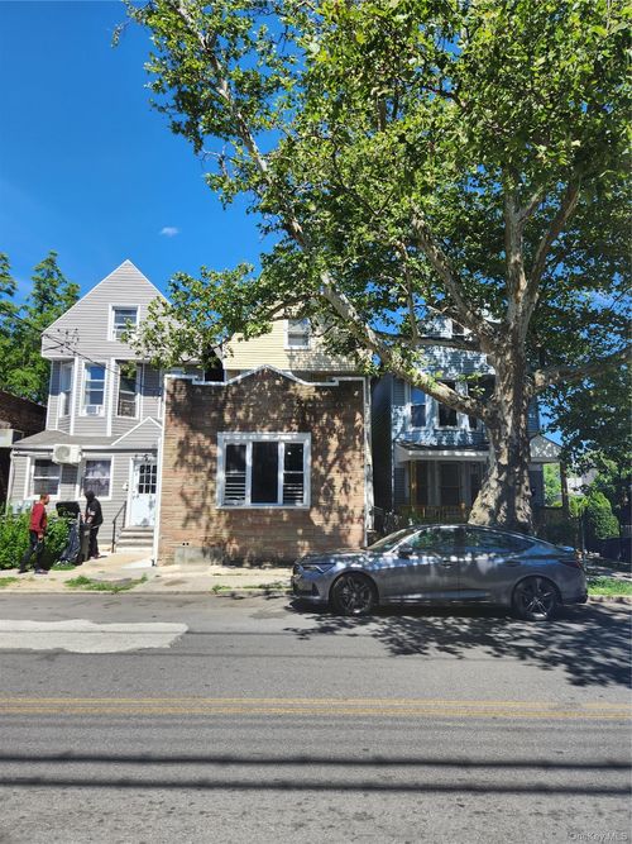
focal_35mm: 23
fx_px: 560
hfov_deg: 58.9
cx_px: 316
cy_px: 422
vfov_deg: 73.9
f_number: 1.8
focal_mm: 5.4
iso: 20
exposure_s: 1/1008
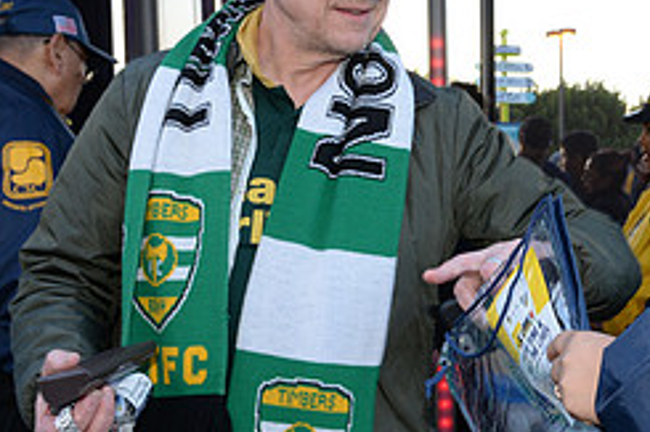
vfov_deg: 21.1
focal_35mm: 64
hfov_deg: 30.0
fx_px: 1155
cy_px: 288
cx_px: 597
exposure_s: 1/80
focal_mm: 27
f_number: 7.1
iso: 800
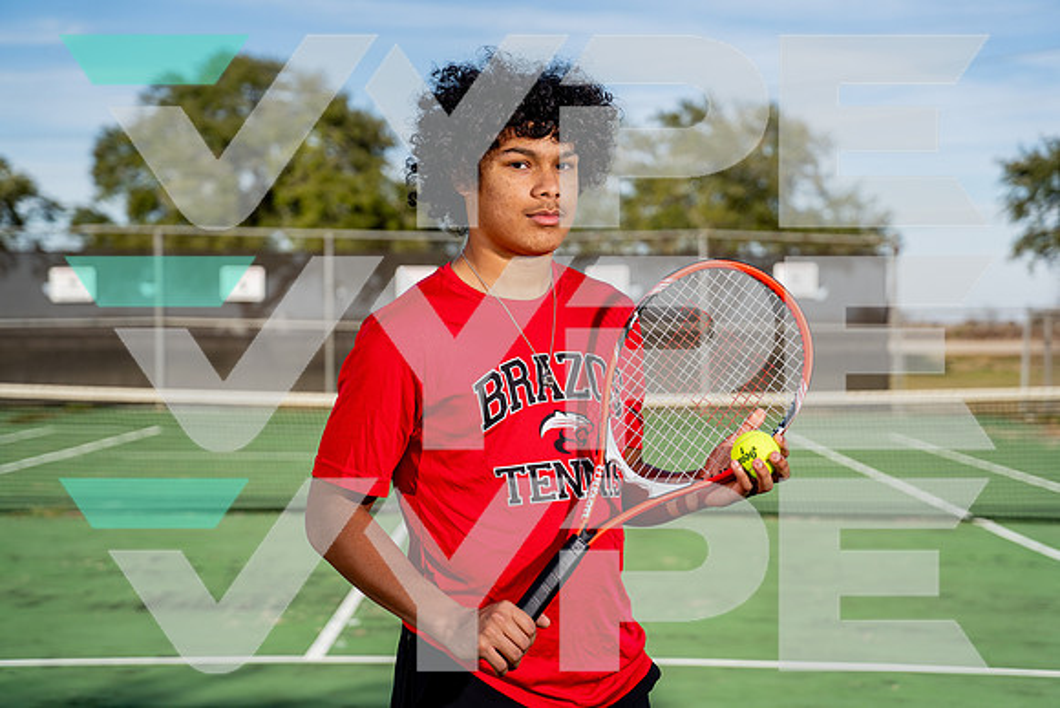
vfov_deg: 19.5
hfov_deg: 28.8
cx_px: 530
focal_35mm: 70
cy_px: 354
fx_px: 2061
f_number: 4
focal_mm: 70
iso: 100
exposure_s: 1/1250
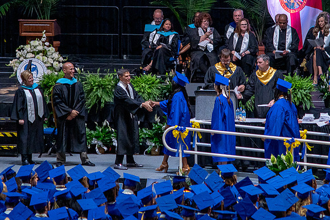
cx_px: 176
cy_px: 65
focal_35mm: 385
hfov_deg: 5.4
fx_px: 3529
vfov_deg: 3.6
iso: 1600
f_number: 5.3
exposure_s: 1/200
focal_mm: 220
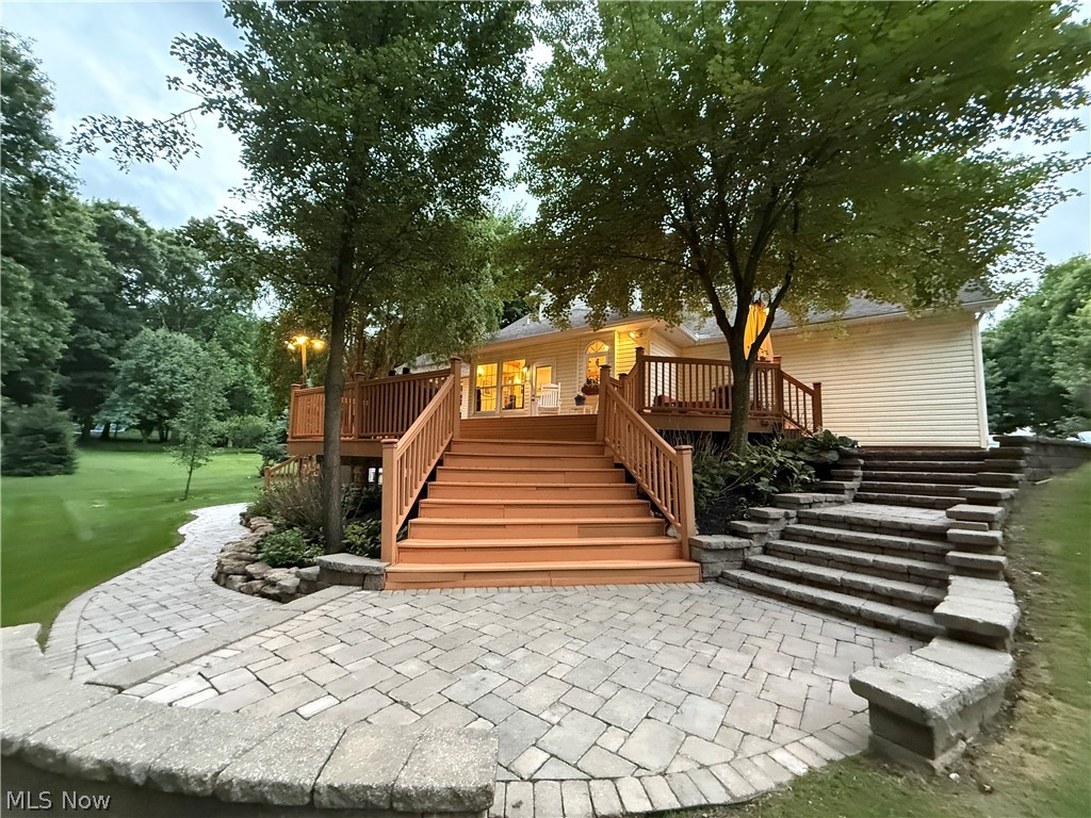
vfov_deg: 85.7
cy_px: 409
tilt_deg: +8.2
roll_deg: -2.8
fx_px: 441
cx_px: 546
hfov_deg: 102.1
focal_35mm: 14
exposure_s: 1/60
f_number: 2.2
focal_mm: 2.22
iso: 1000
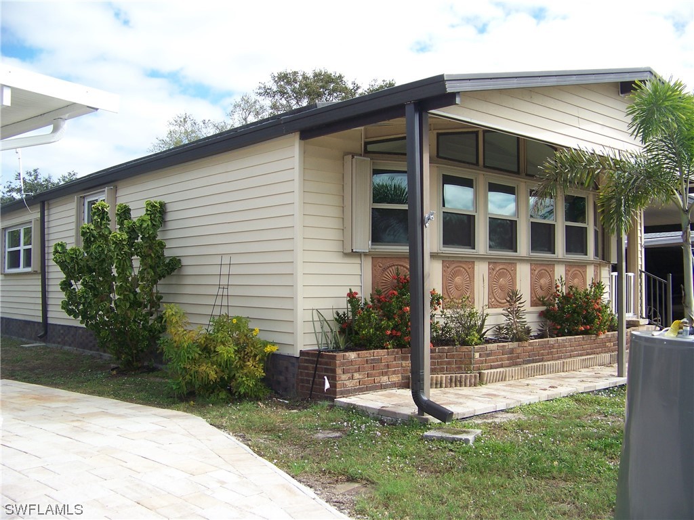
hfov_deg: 51.4
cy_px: 260
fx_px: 722
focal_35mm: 36
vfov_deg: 39.7
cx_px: 347
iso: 64
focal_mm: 5.85
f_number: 2.8
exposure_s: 1/500
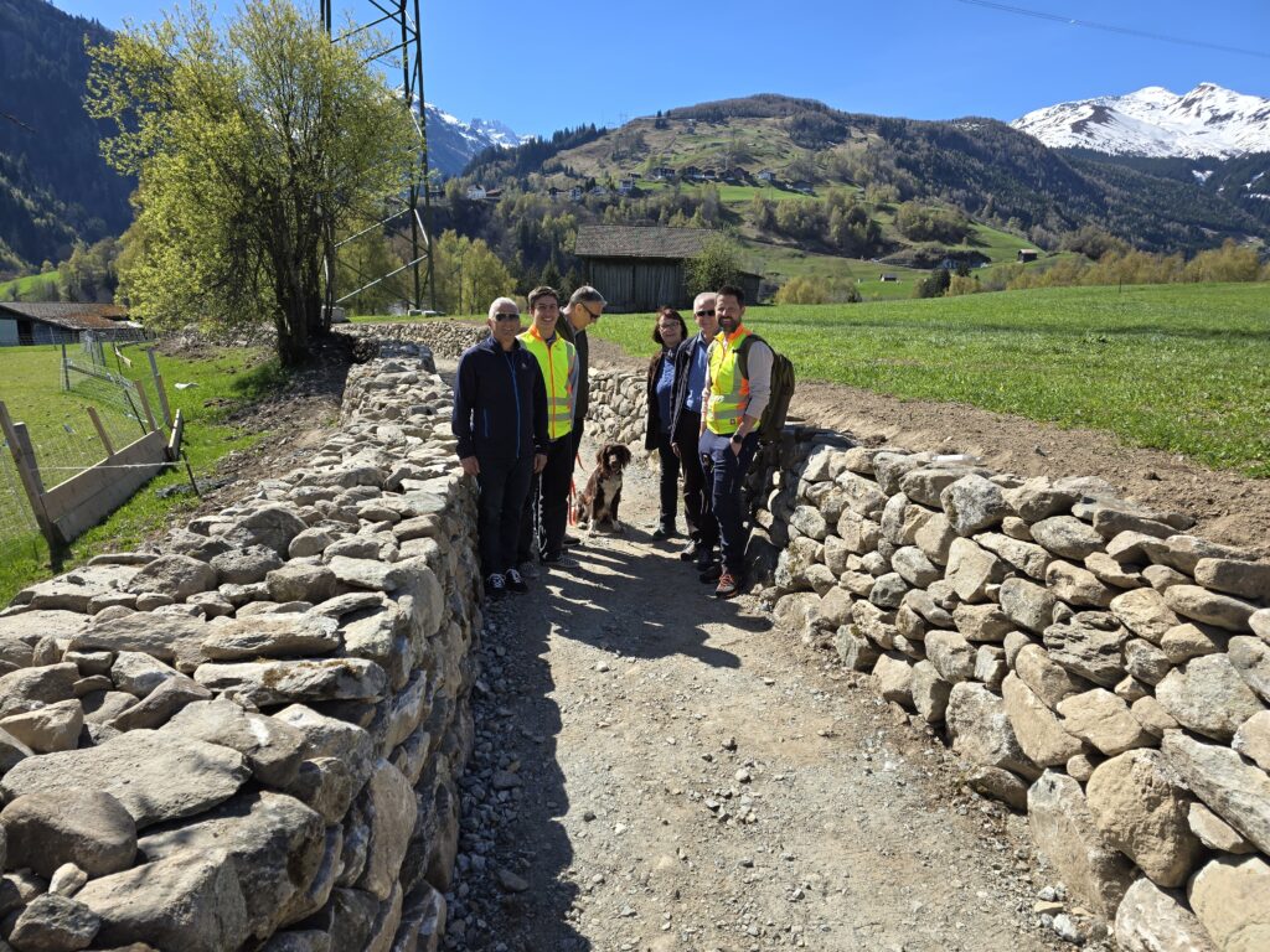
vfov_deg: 58.9
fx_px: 844
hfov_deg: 73.9
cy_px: 476
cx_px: 635
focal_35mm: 23
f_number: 1.7
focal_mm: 6.3
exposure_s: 1/614
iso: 12
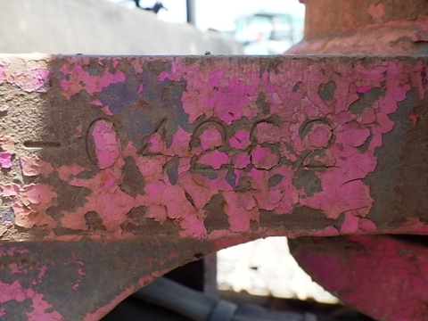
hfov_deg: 54.0
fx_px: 420
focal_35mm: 34
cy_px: 160
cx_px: 214
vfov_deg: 41.8
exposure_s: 1/160
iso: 250
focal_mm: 6.1
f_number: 4.6
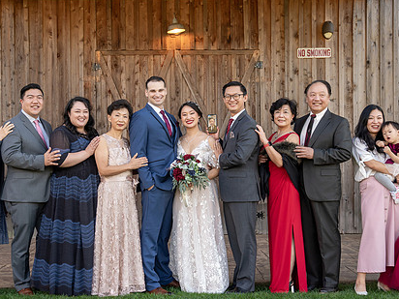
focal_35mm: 54
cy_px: 173
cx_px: 179
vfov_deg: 27.0
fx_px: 622
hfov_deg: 35.5
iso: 400
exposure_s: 1/200
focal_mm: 37
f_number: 4
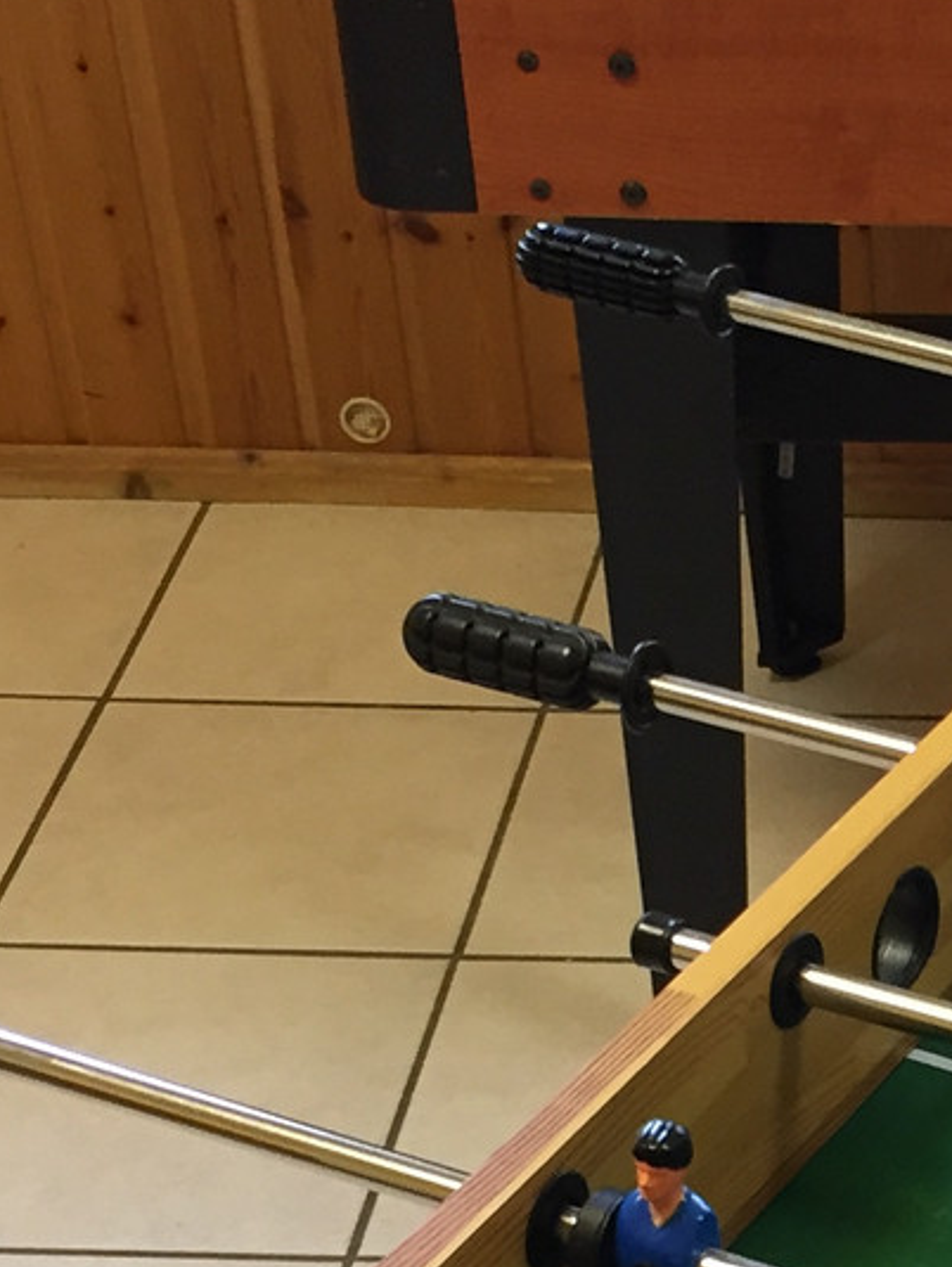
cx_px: 1336
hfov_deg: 13.6
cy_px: 1120
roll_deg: -1.9
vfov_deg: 18.6
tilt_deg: -36.7
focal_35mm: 104
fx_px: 3809
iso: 160
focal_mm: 4.15
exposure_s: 1/33
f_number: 2.2
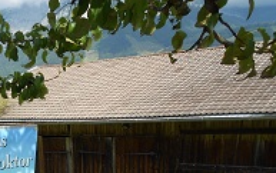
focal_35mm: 57
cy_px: 210
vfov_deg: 21.1
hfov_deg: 33.1
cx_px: 9
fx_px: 429
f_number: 3.2
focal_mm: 4.6
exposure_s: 1/500
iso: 80
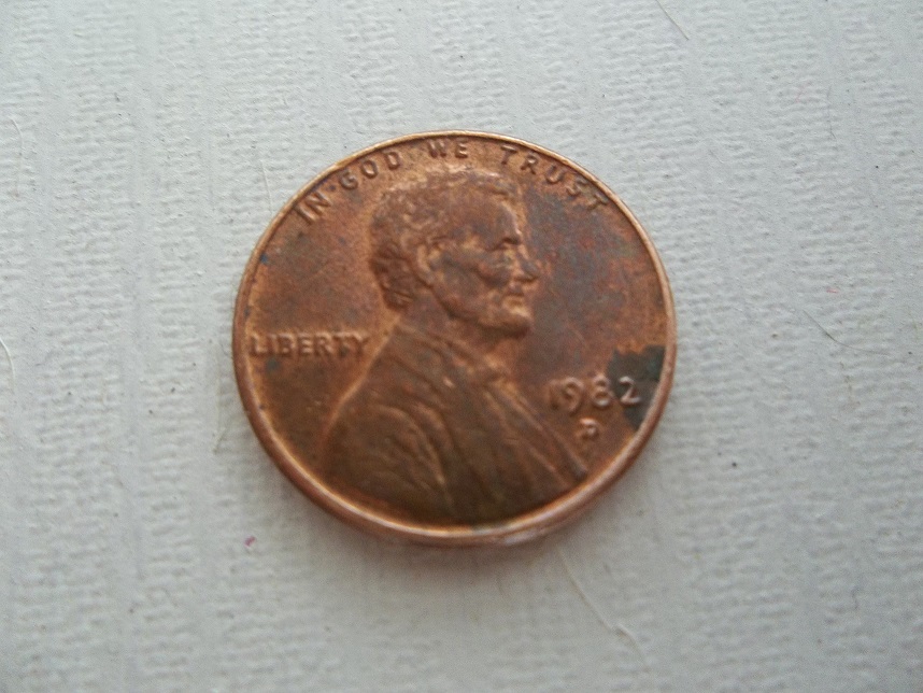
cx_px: 462
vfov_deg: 51.4
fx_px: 720
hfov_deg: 65.3
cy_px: 346
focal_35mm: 27
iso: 155
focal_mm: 4.9
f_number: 3.5
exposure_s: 1/30
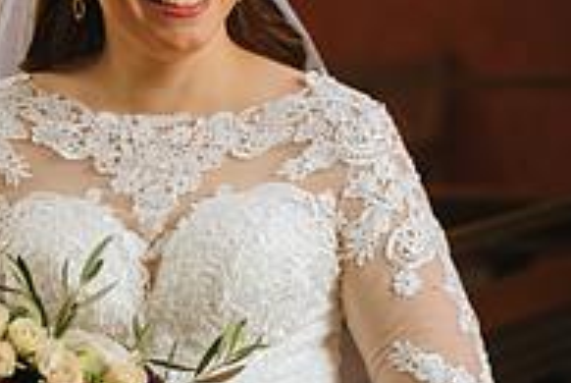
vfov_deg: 8.5
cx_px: 144
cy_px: 233
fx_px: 2573
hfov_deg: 12.6
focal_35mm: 162
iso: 250
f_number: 2.8
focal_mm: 70
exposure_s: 1/80
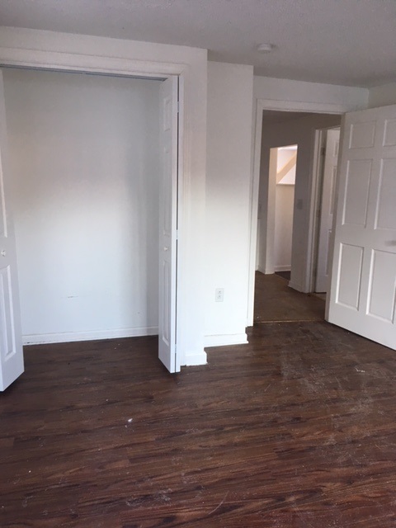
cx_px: 198
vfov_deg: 61.7
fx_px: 442
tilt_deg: -9.6
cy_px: 264
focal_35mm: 29
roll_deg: -0.5
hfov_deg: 48.2
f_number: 2.2
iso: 64
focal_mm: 4.15
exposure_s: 1/30
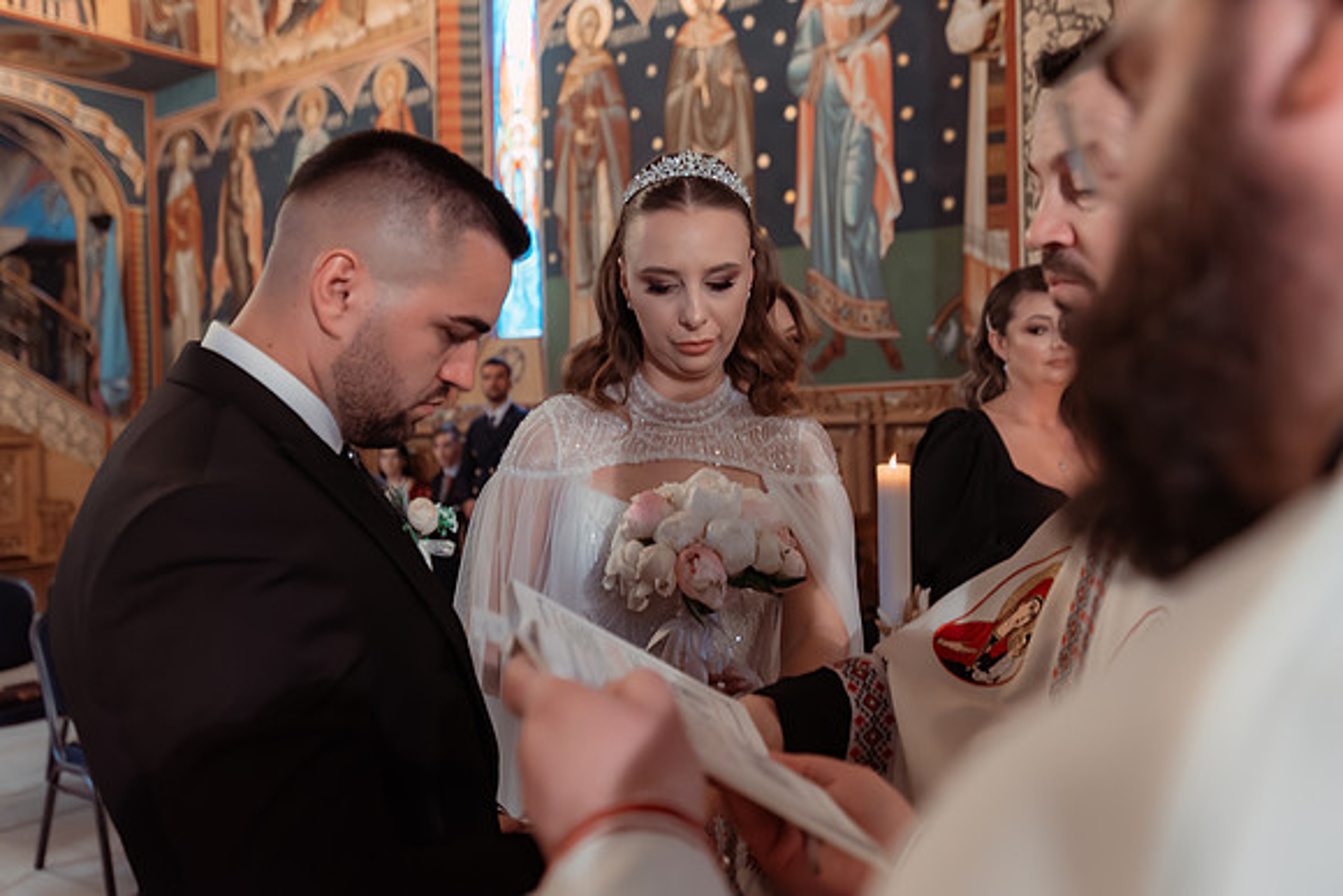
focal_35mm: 30
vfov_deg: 43.6
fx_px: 1119
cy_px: 448
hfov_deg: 61.9
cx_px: 672
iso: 1600
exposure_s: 1/160
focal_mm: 30
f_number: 2.8
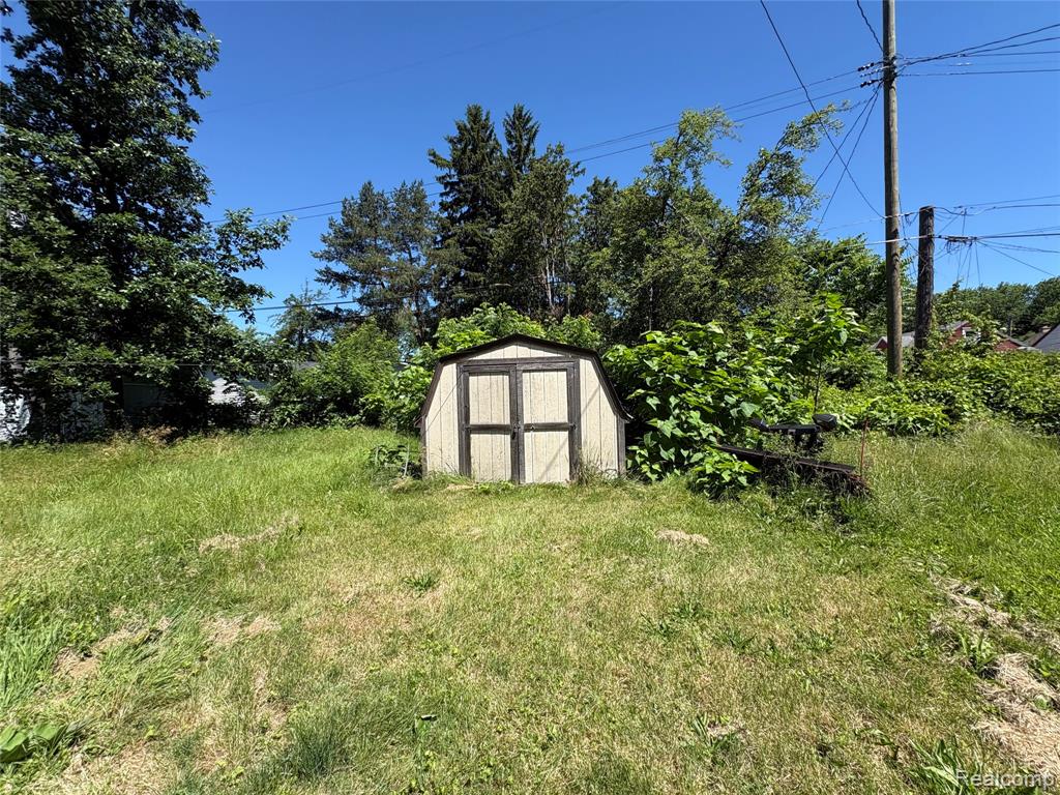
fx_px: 429
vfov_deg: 85.7
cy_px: 398
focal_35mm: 14
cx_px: 530
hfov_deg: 102.1
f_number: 2.2
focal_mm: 2.22
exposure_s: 1/1236
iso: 40
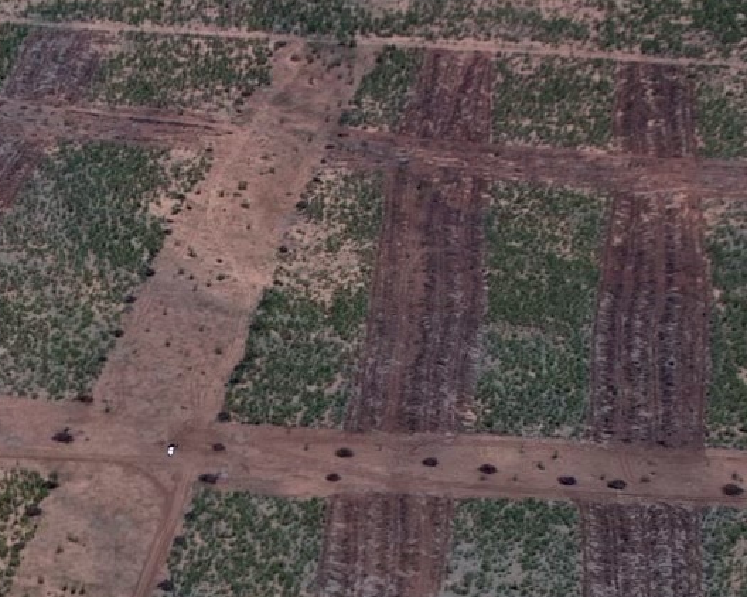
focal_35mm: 107
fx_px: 2365
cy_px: 836
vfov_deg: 13.7
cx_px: -10
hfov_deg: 17.5
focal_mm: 8.38
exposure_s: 1/1000
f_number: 2.8
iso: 100
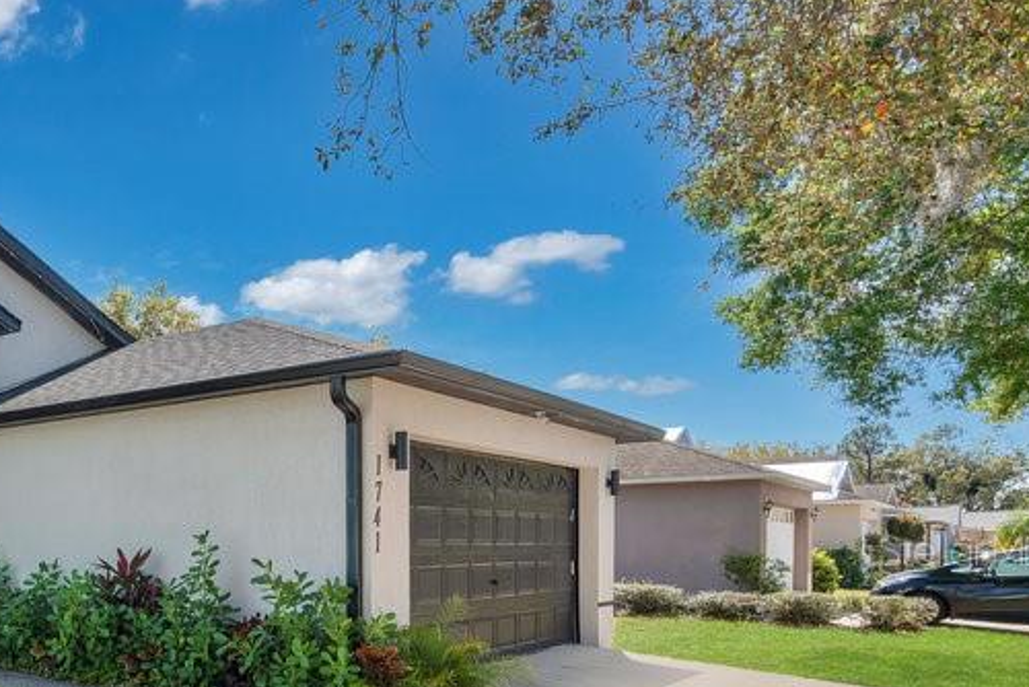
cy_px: 550
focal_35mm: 32
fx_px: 915
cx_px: 43
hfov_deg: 49.8
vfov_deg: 39.5
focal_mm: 16
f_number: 8
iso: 100
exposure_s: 1/250
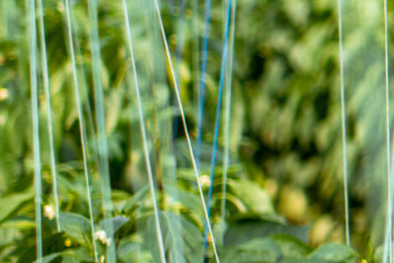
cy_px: 70
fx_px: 2068
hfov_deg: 9.3
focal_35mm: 189
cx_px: 1040
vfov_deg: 7.3
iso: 200
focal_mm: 35
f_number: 2.2
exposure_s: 1/3200
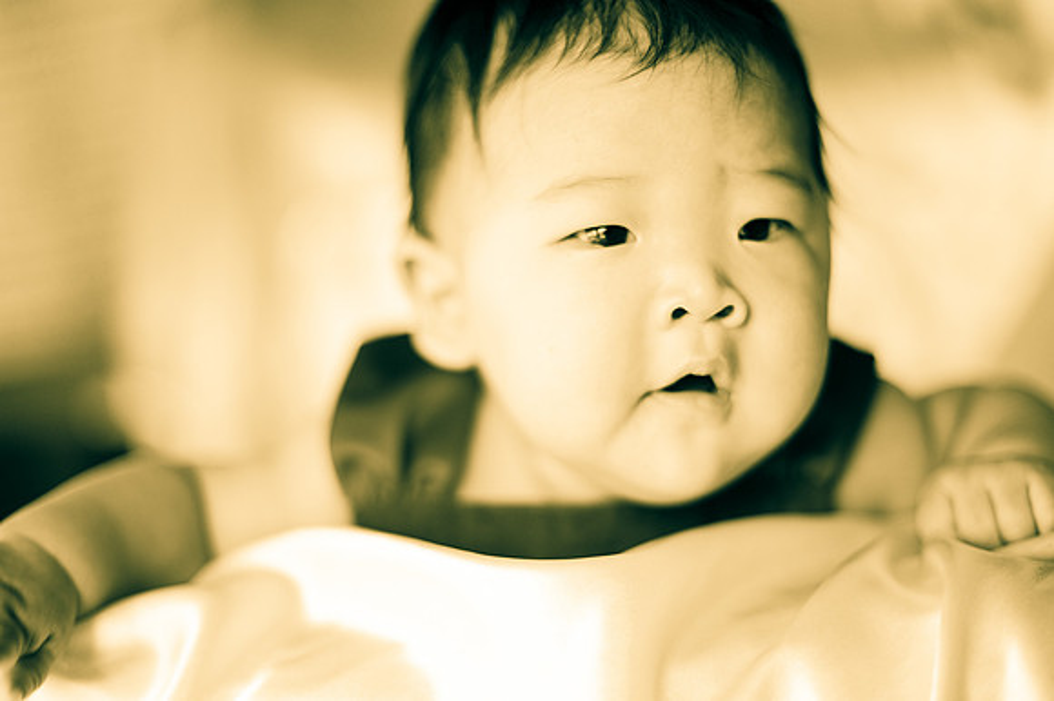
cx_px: 527
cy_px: 350
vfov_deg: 27.0
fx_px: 1463
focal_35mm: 50
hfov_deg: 39.6
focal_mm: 50
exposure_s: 1/500
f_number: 1.4
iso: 320
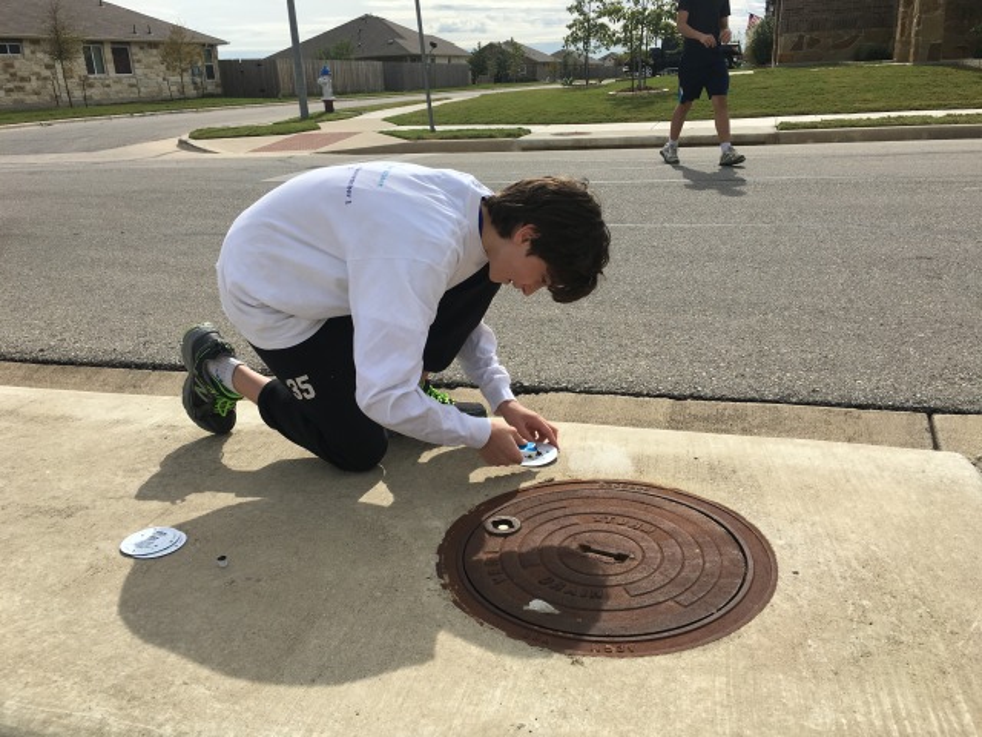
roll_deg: +2.5
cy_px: 368
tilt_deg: -18.9
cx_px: 491
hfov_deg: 61.7
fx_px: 823
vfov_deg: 48.2
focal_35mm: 29
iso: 25
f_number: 2.2
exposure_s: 1/2481
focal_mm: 4.15
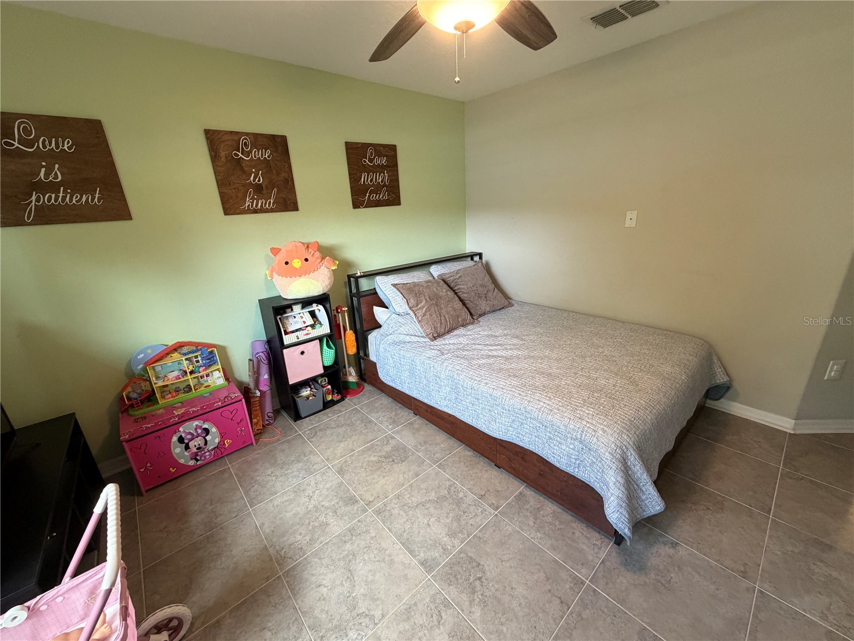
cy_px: 320
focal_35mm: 14
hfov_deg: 102.1
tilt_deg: -18.9
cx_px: 427
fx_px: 345
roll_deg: +3.3
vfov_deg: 85.7
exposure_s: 1/60
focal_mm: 2.22
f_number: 2.2
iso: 320
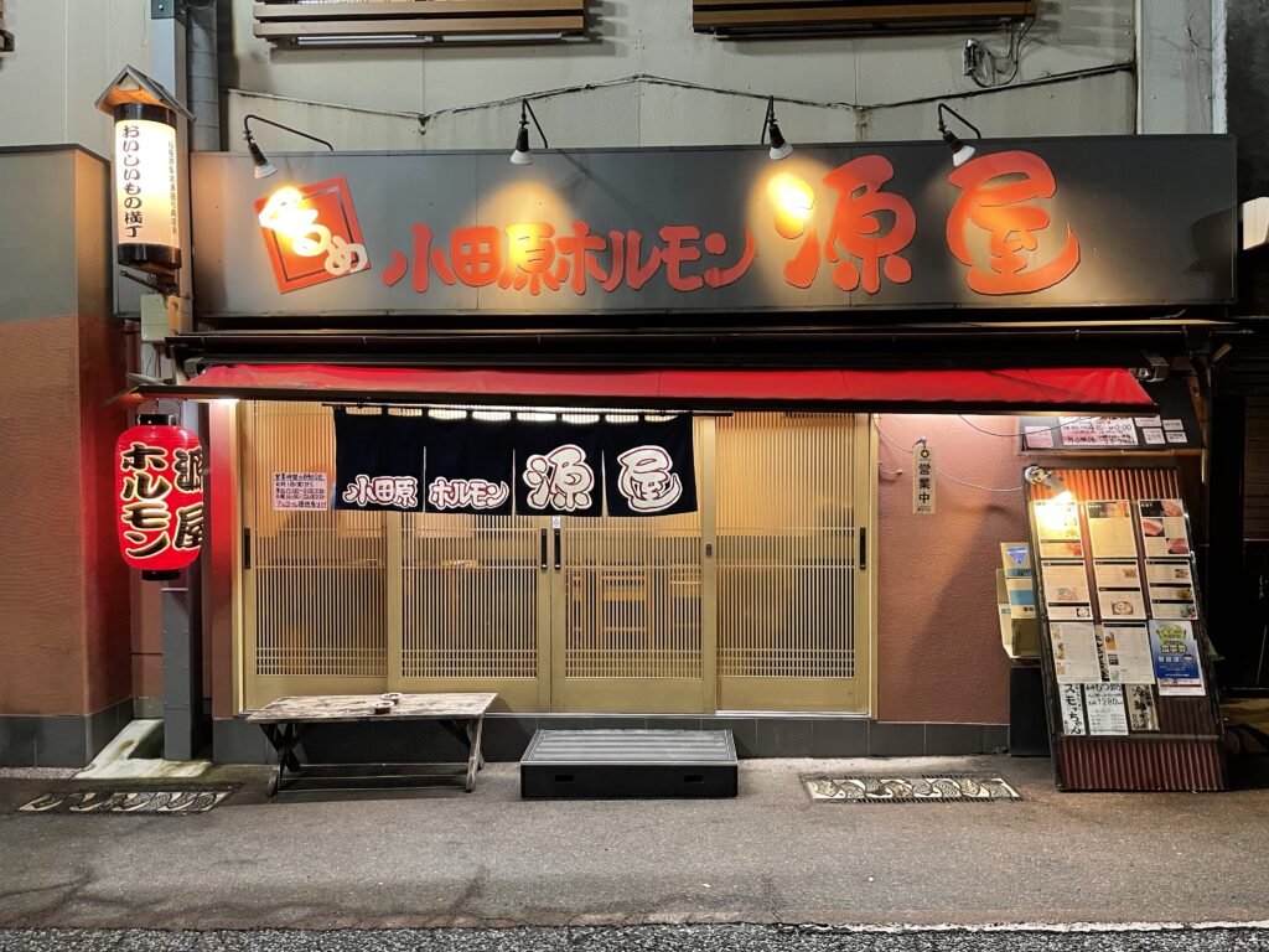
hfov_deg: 67.3
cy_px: 476
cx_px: 634
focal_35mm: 26
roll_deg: +1.1
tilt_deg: -2.2
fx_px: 953
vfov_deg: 53.1
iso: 400
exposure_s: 1/50
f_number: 1.6
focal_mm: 5.1
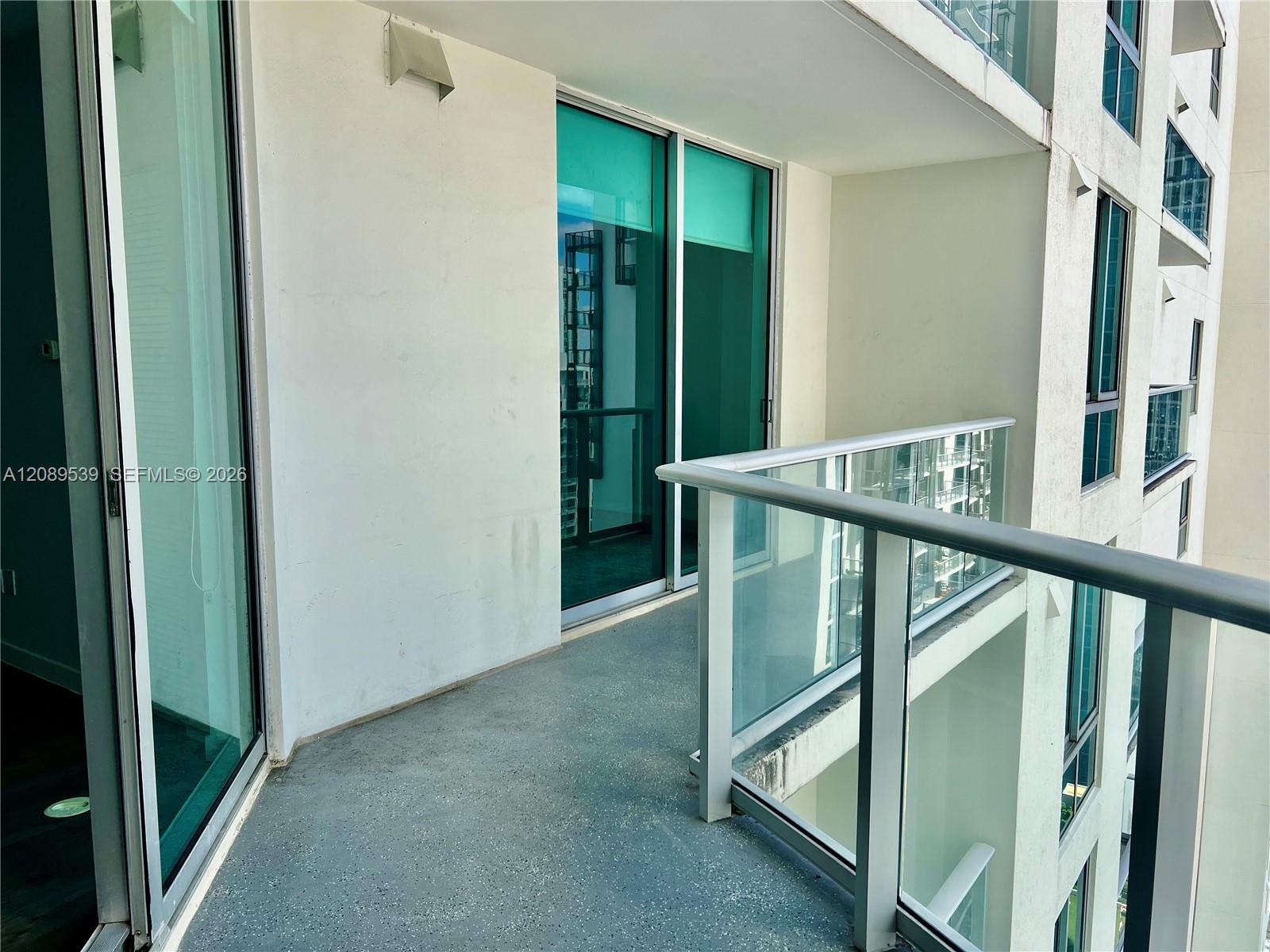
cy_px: 476
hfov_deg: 67.3
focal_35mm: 26
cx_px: 635
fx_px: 954
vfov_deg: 53.1
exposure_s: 1/1412
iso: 50
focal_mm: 5.7
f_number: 1.5
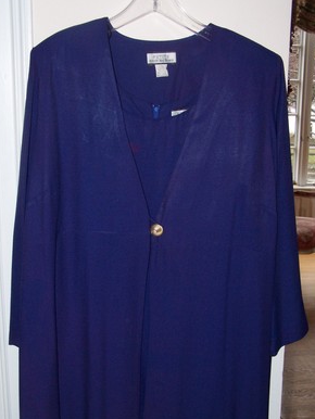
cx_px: 164
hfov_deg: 24.8
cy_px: 248
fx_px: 715
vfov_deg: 32.6
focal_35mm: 59
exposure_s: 1/60
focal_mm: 8
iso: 140
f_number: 3
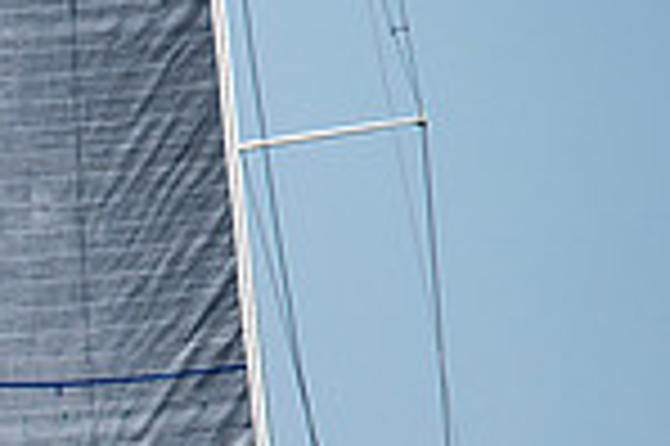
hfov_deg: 0.8
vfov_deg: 0.6
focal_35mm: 2474
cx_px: -400
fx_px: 45993
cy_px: 644
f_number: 5.6
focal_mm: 600
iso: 400
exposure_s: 1/3200
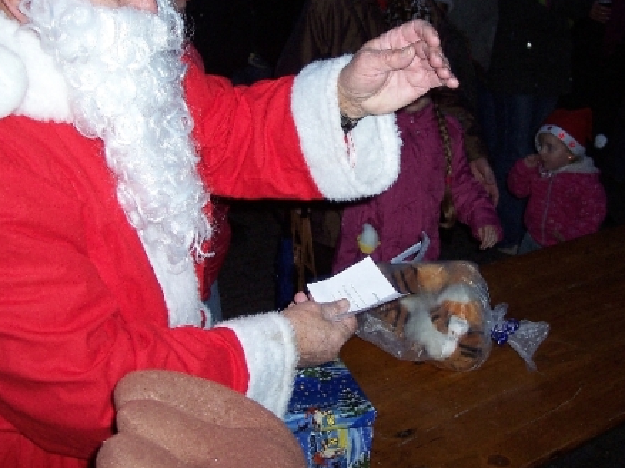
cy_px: 161
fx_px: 1029
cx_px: 364
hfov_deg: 33.7
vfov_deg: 25.5
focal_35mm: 57
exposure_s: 1/60
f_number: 2.8
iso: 100
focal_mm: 8
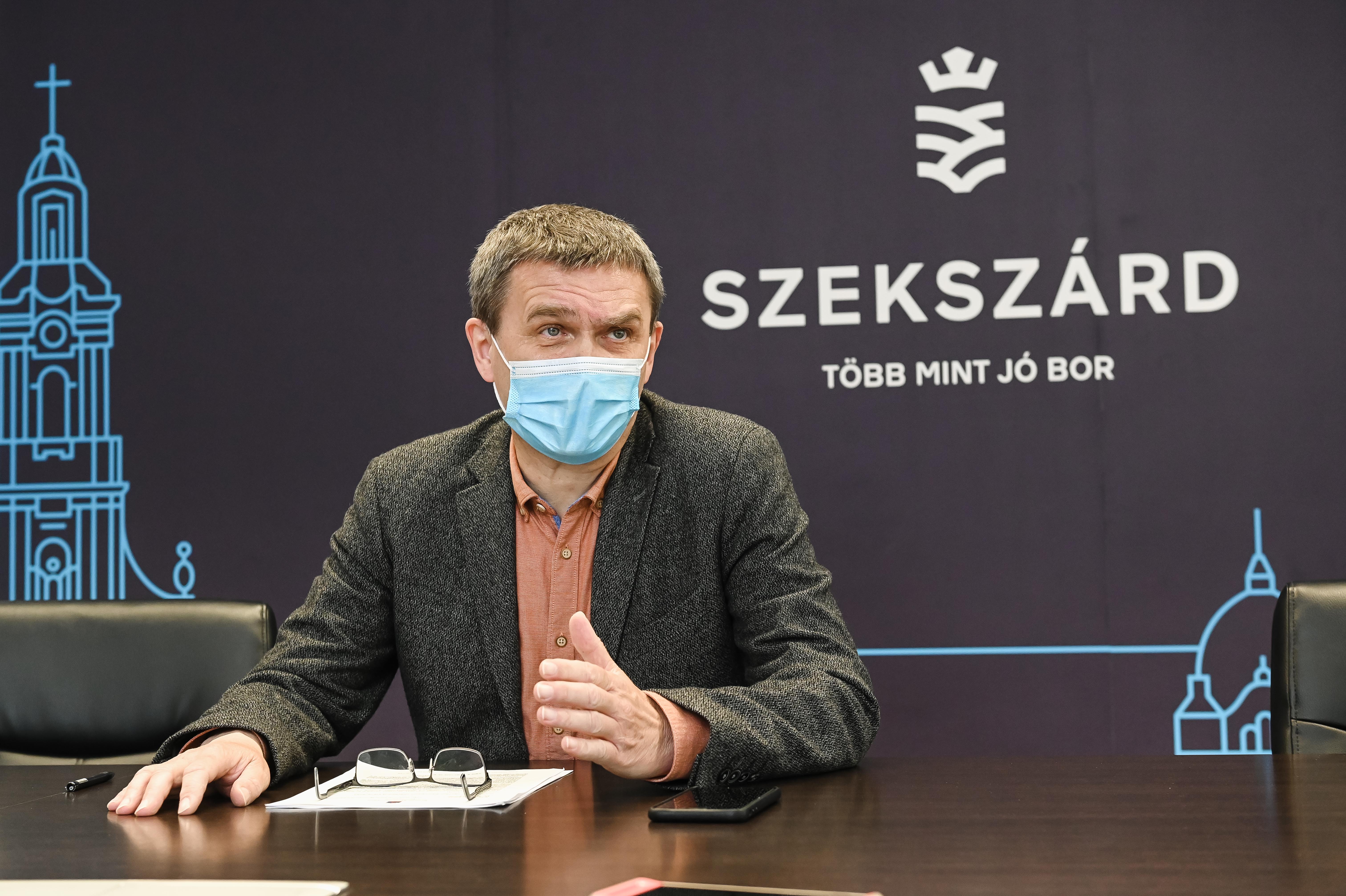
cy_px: 448
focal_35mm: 52
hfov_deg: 38.2
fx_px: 1943
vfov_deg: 26.0
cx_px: 673
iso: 3200
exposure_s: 1/160
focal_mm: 52
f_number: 5.6
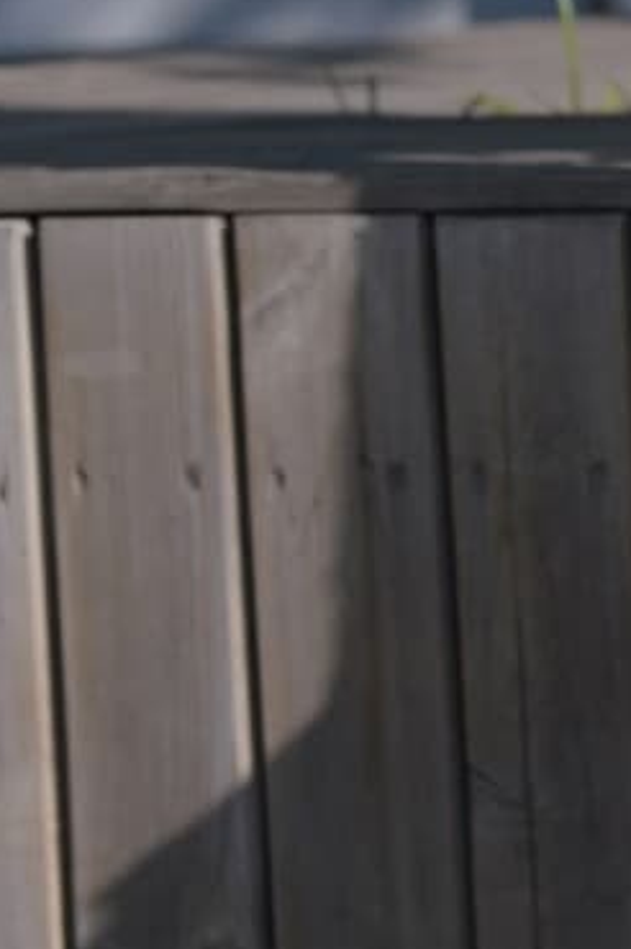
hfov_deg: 3.0
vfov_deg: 4.6
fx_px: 11800
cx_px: 1483
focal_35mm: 448
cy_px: 33
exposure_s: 1/1250
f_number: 4
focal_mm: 92
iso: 90
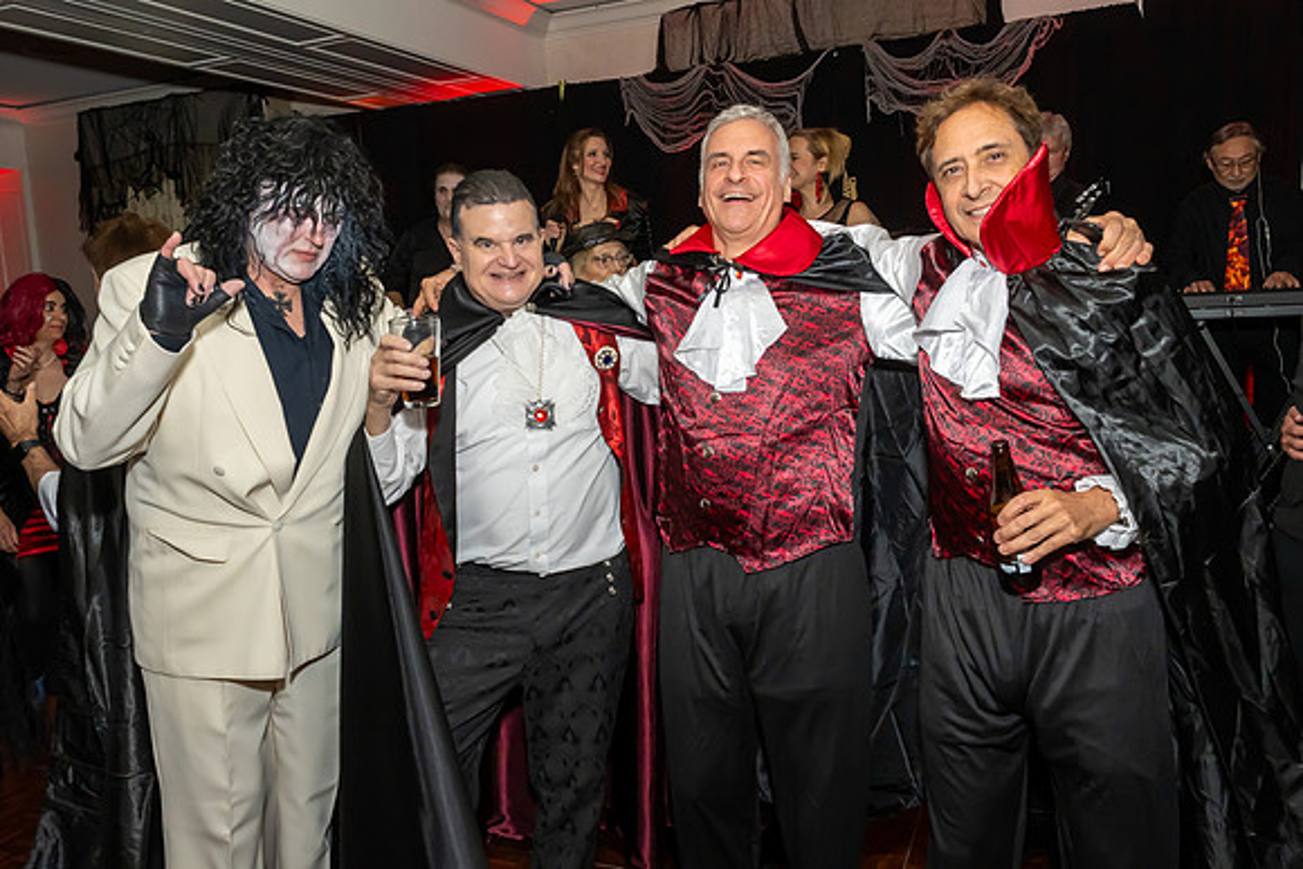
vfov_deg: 47.8
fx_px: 980
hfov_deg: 67.2
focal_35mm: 27
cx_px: 645
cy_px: 399
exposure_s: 1/250
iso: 800
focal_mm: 17
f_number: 8
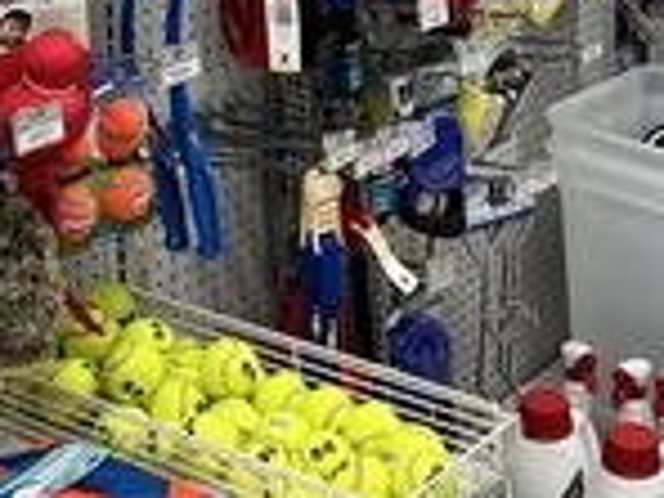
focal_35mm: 82
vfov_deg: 16.6
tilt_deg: -8.9
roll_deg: +1.2
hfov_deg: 23.8
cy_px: -211
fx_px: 1573
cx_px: 384
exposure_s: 1/120
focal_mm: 5.7
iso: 100
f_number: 1.5
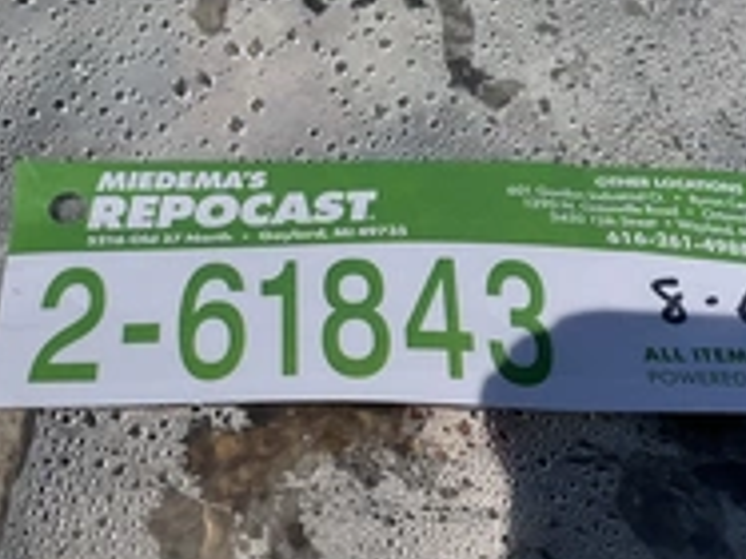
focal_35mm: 62
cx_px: 359
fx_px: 1335
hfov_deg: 31.2
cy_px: 323
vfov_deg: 23.6
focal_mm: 3
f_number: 1.8
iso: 25
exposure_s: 1/7407
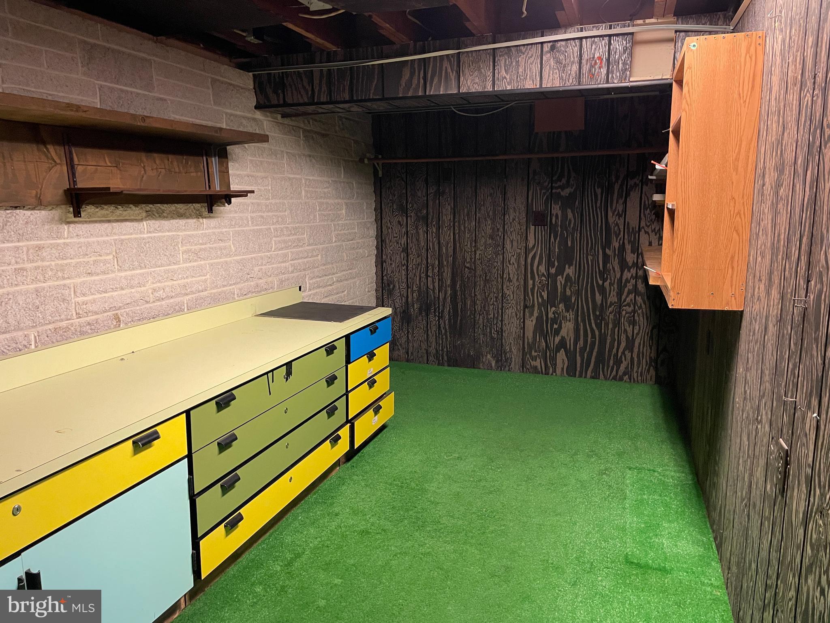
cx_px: 415
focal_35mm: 26
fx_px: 623
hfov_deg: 67.3
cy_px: 312
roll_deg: +2.0
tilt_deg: -11.1
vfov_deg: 53.1
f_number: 1.6
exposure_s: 1/60
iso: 400
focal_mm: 4.2
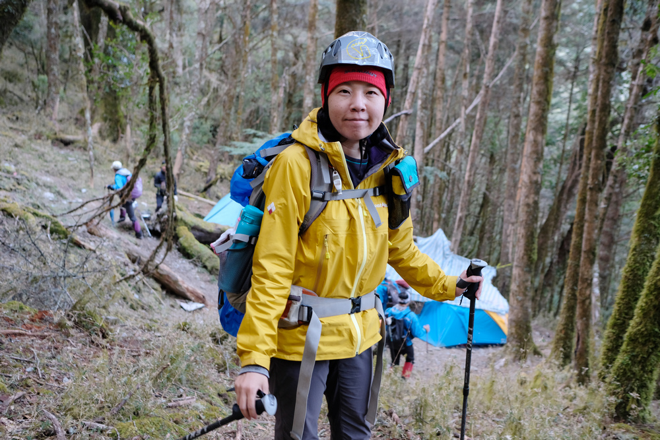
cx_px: 330
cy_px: 220
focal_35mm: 35
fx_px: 642
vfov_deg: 37.9
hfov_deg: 54.4
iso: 640
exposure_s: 1/17
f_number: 3.2
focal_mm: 23
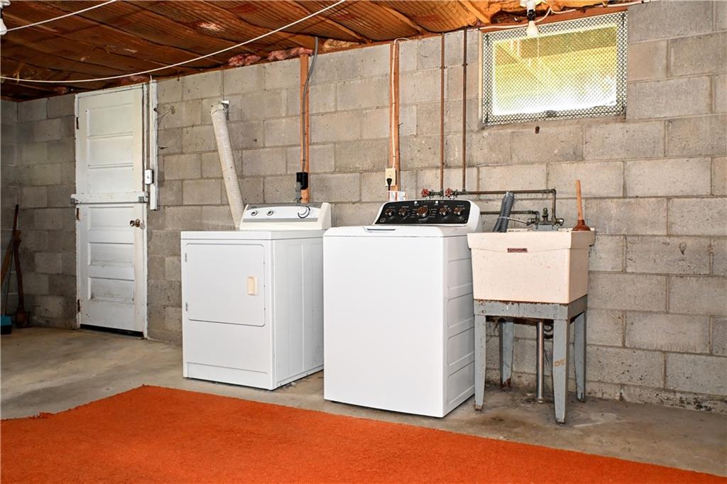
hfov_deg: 60.7
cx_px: 364
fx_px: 621
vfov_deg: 42.6
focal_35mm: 31
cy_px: 242
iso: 3200
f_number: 4.8
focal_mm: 20.5
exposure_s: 1/60
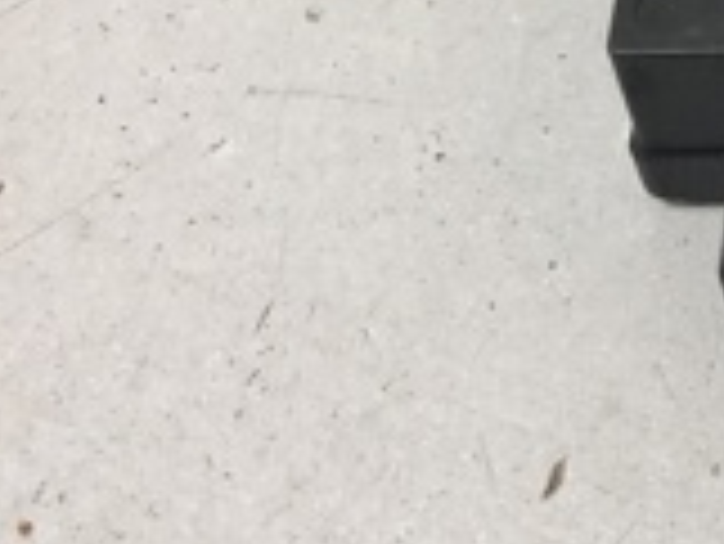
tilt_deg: -52.2
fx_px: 2323
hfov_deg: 15.7
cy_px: -58
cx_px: 1219
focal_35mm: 111
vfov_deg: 13.1
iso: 32
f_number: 1.8
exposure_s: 1/25
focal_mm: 4
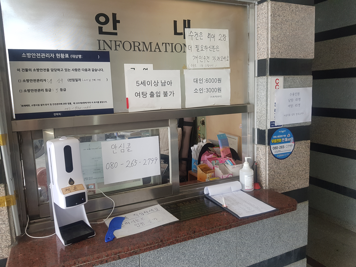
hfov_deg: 67.3
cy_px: 134
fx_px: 267
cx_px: 178
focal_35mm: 26
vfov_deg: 53.1
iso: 100
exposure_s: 1/60
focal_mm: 4.2
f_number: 1.7
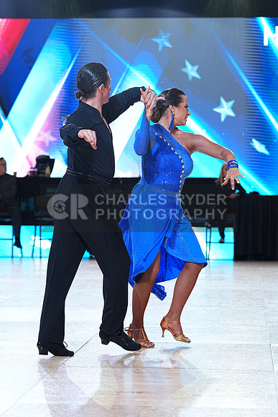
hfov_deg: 14.6
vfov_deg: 21.7
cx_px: 139
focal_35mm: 94
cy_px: 208
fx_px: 1088
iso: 1600
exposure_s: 1/500
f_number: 4
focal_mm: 94
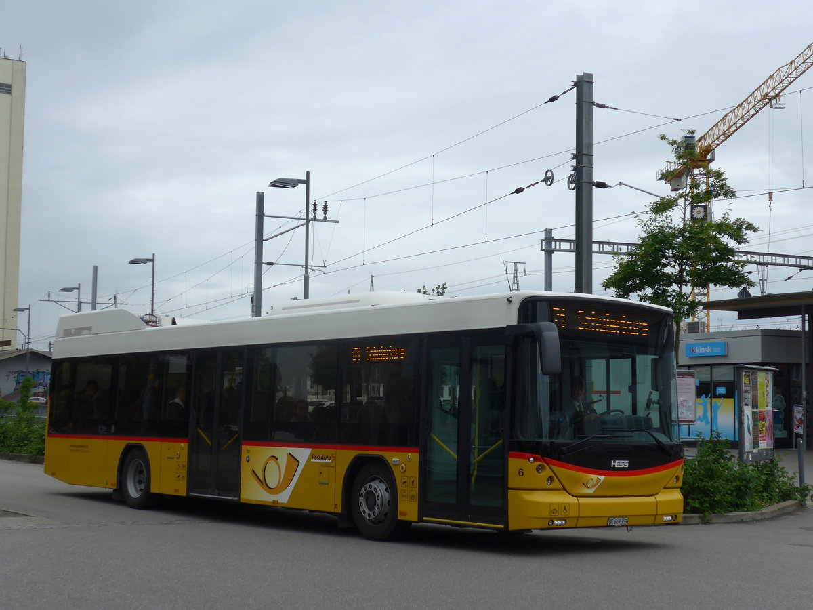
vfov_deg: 26.6
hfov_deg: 34.9
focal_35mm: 55
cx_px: 406
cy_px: 305
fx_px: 1292
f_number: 3.4
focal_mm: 11.3
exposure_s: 1/1300
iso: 80
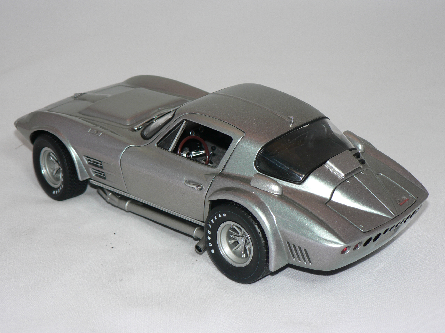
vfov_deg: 17.6
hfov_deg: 23.3
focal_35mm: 84
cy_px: 166
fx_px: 1080
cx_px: 222
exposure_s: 1/60
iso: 80
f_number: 3.2
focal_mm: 14
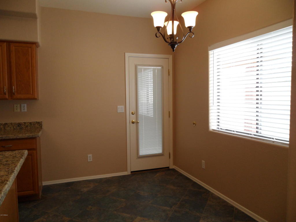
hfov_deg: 65.3
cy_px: 111
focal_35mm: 27
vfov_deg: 51.4
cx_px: 148
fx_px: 231
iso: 160
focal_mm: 4.9
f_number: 3.5
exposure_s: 1/45
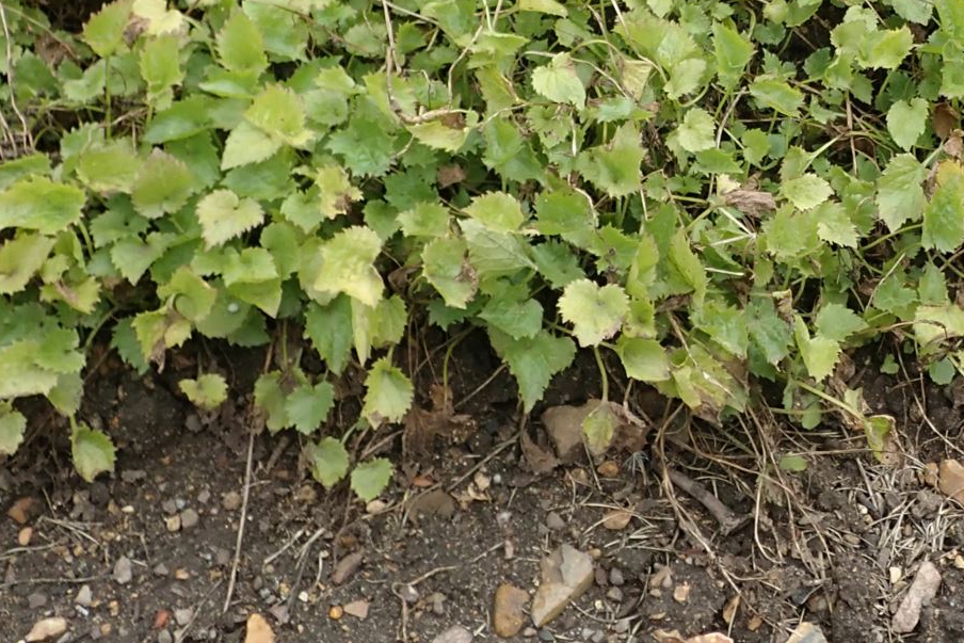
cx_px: 821
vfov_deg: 19.1
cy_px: -28
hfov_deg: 28.4
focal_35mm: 69
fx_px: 1848
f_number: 3.2
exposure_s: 1/320
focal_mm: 5.5
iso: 100
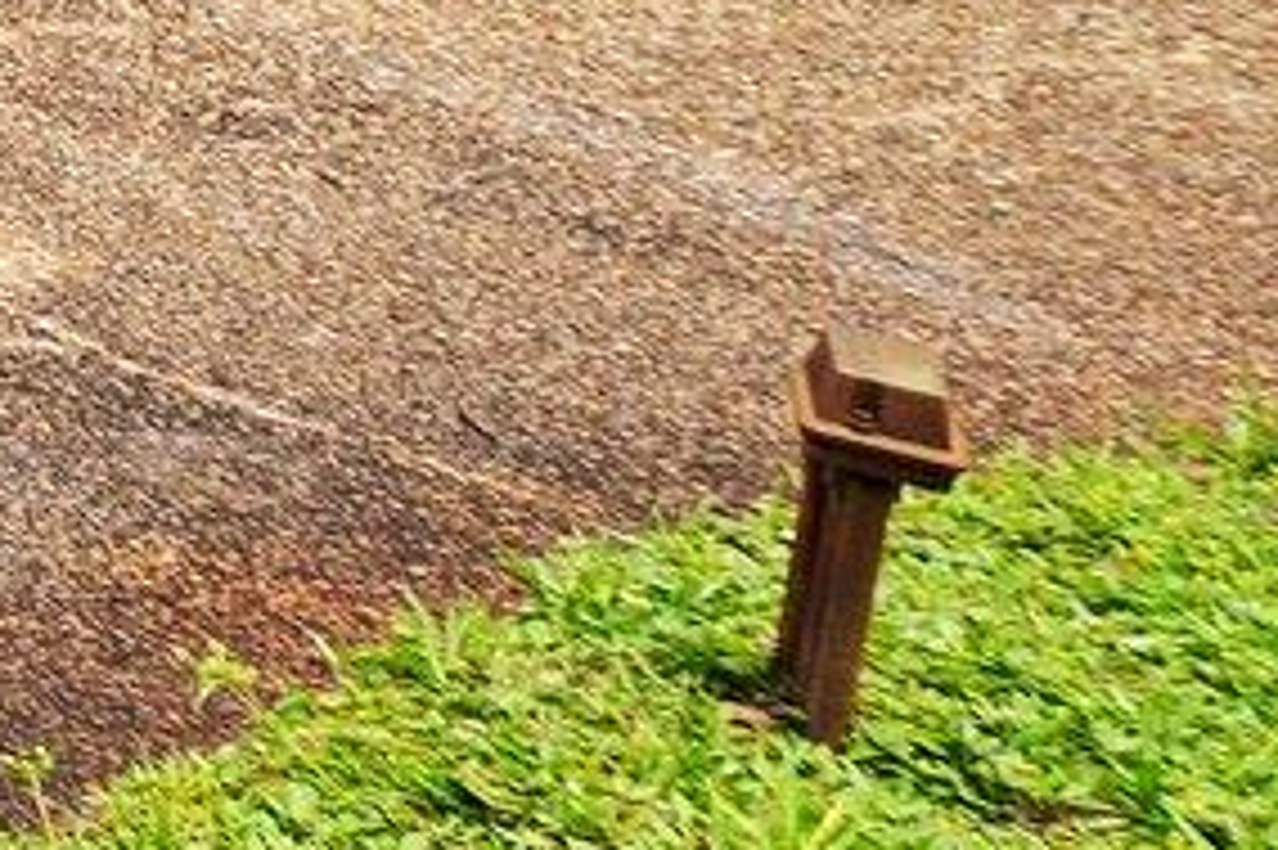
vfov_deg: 12.2
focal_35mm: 101
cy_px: -765
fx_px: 3583
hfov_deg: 10.2
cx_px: -2970
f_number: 8
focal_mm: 14
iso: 200
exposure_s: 1/320
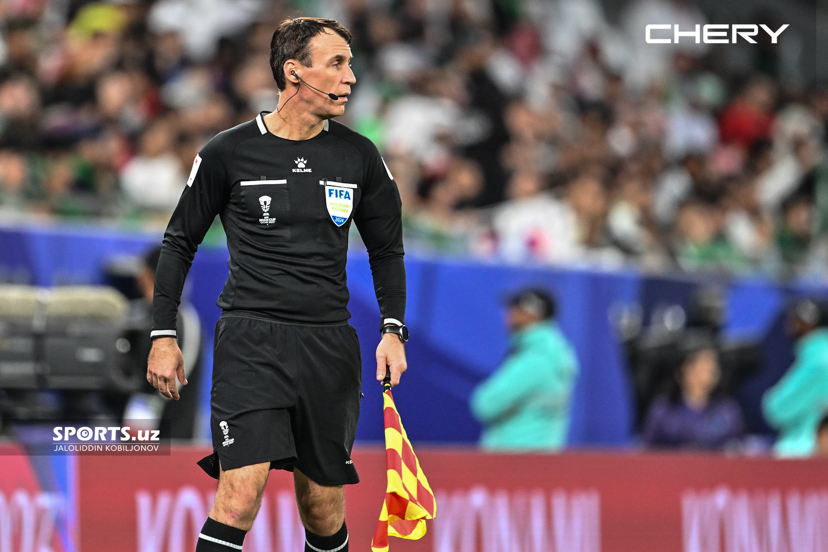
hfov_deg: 5.2
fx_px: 9199
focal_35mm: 400
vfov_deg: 3.4
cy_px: 276
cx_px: 414
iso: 1600
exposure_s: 1/1000
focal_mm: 400
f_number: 2.8
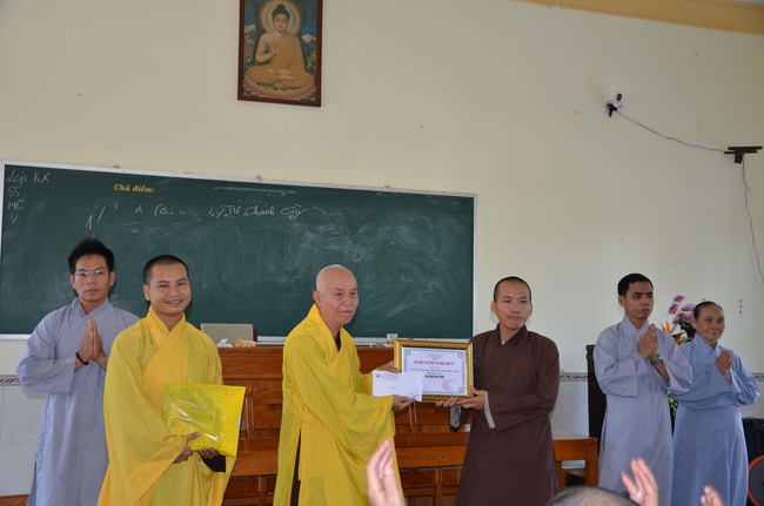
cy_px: 253
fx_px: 826
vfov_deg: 34.1
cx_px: 382
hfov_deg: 49.6
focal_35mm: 39
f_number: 4
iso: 250
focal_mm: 26
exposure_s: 1/60
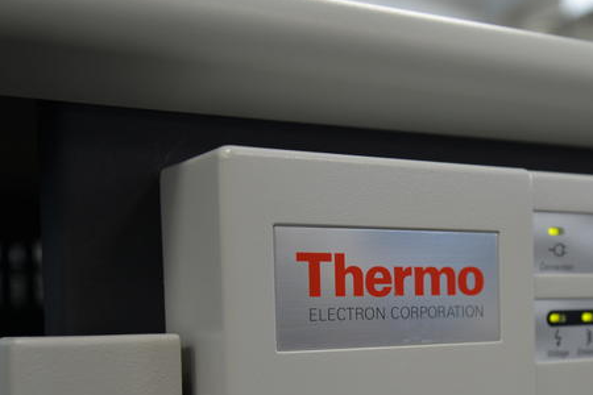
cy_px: 344
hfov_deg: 30.5
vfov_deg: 20.9
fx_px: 1054
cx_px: 495
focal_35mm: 64
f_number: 4
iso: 400
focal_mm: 36
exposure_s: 1/60
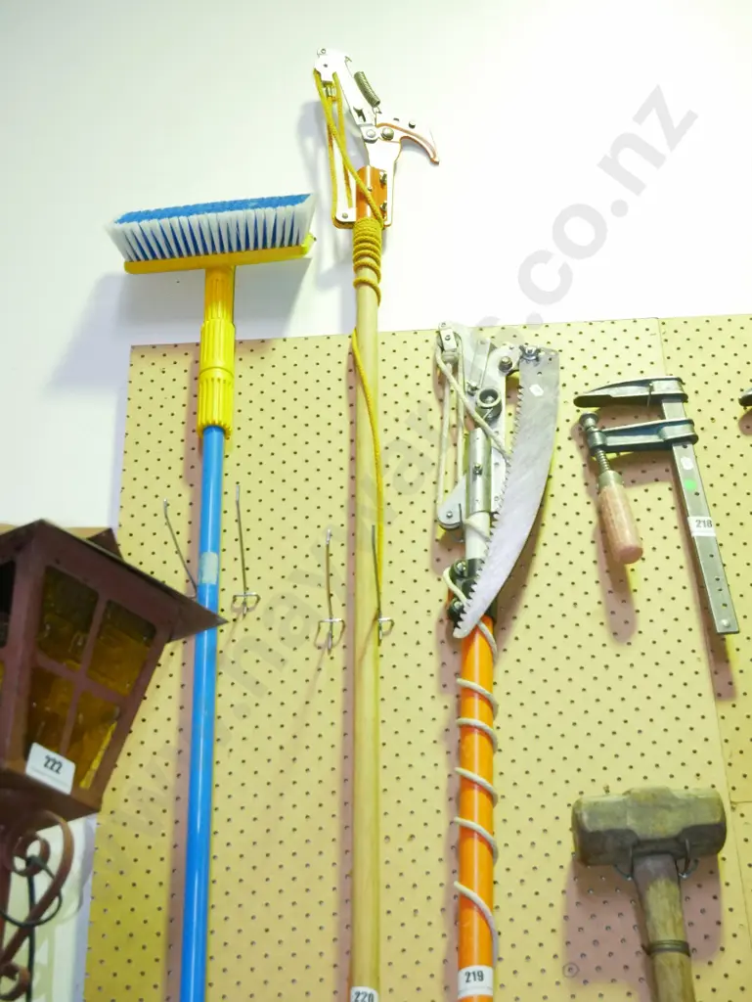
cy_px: 501
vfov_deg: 32.2
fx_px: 1736
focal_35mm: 60
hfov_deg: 24.4
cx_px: 376
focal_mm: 30
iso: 3200
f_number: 5.6
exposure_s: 1/160
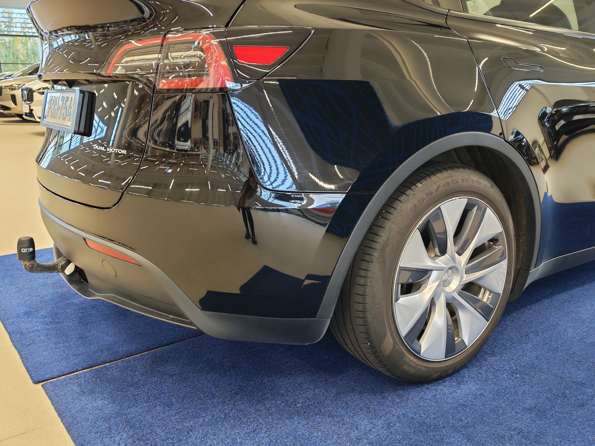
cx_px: 298
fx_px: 567
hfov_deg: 55.4
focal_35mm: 33
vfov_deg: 42.9
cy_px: 223
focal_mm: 6.12
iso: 640
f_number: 1.9
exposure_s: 1/100
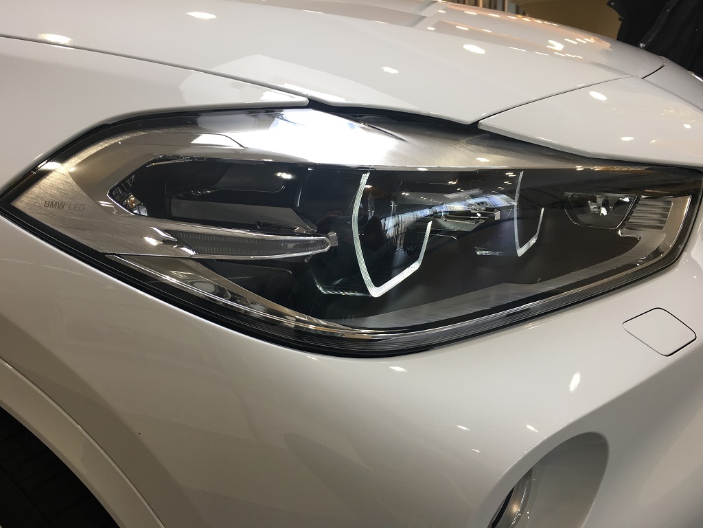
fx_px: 589
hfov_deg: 61.7
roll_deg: +4.0
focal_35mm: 29
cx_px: 352
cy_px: 264
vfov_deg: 48.2
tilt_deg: -20.5
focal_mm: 4.15
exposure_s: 1/50
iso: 25
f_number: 2.2
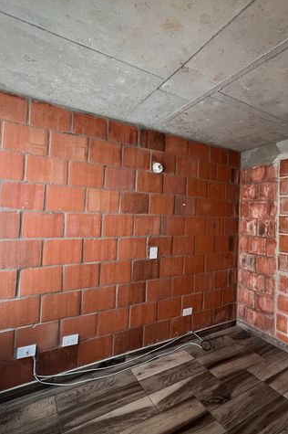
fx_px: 228
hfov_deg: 62.2
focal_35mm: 19
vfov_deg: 86.9
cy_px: 208
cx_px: 201
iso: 400
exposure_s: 1/60
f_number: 1.8
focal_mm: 1.57
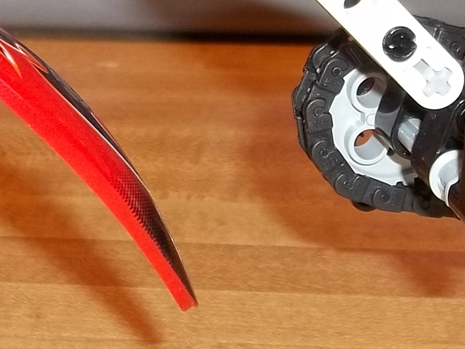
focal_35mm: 162
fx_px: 2176
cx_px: 198
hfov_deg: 12.2
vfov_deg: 9.2
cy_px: 98
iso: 64
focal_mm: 5.9
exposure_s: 1/30
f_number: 3.3
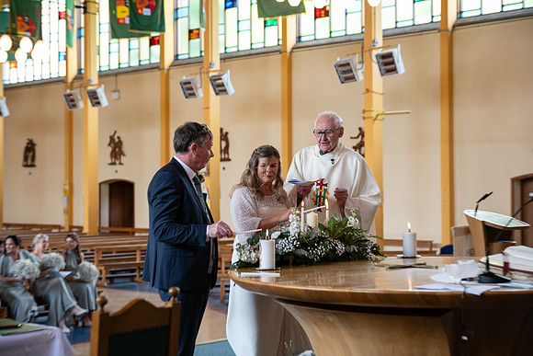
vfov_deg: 19.5
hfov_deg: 28.8
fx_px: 1037
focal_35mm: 70
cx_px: 266
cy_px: 178
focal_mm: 70
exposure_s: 1/160
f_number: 3.5
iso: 640
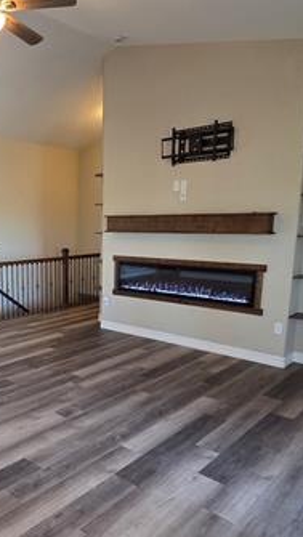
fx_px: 385
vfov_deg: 69.5
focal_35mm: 27
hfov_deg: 40.9
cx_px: 53
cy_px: 305
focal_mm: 2.2
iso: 250
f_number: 2.2
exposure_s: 1/60
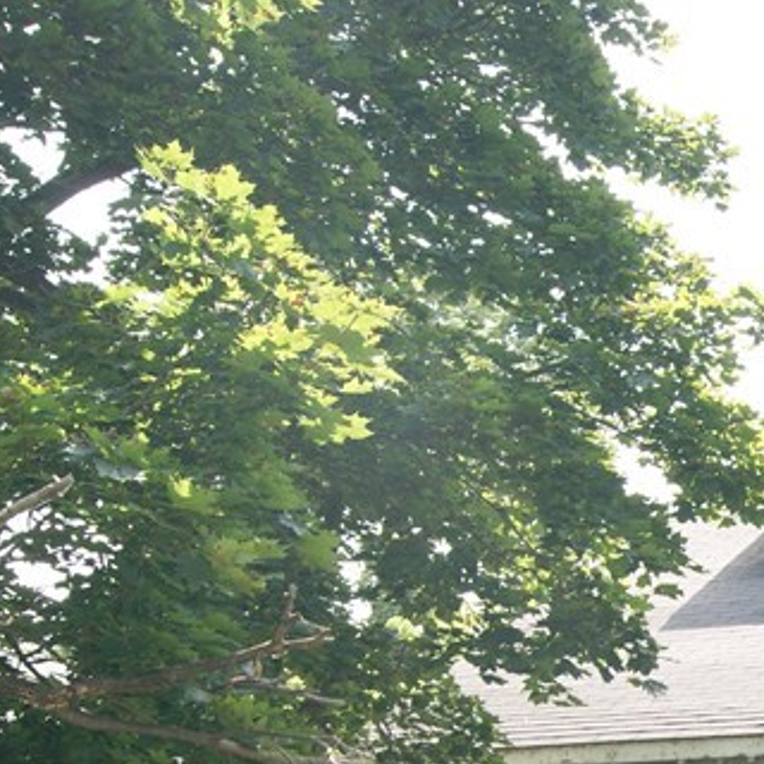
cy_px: 825
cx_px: 920
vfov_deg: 21.2
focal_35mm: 78
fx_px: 1948
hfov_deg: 20.7
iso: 100
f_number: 6.3
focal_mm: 18
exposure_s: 1/160
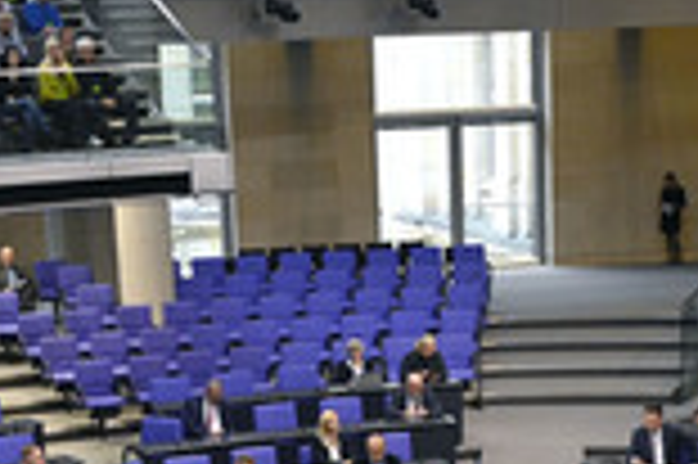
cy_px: 667
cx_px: 381
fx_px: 1859
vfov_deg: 13.5
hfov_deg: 21.3
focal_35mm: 96
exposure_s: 1/320
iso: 4000
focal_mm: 33
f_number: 4
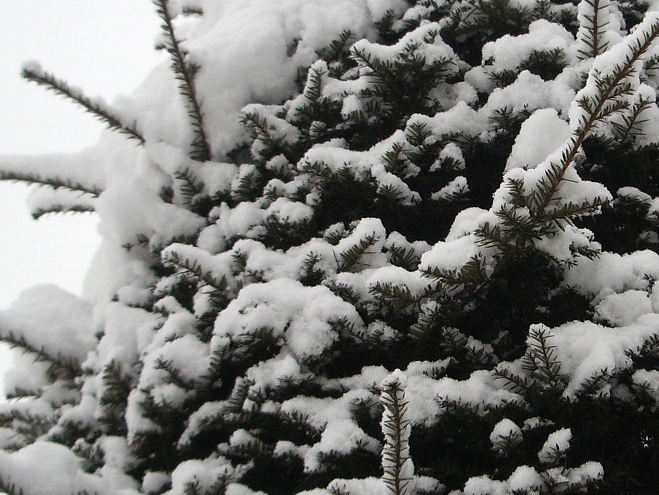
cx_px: 506
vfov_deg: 17.2
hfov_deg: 22.5
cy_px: 219
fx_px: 1637
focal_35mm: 86
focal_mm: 6.8
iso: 100
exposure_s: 1/100
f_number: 2.8
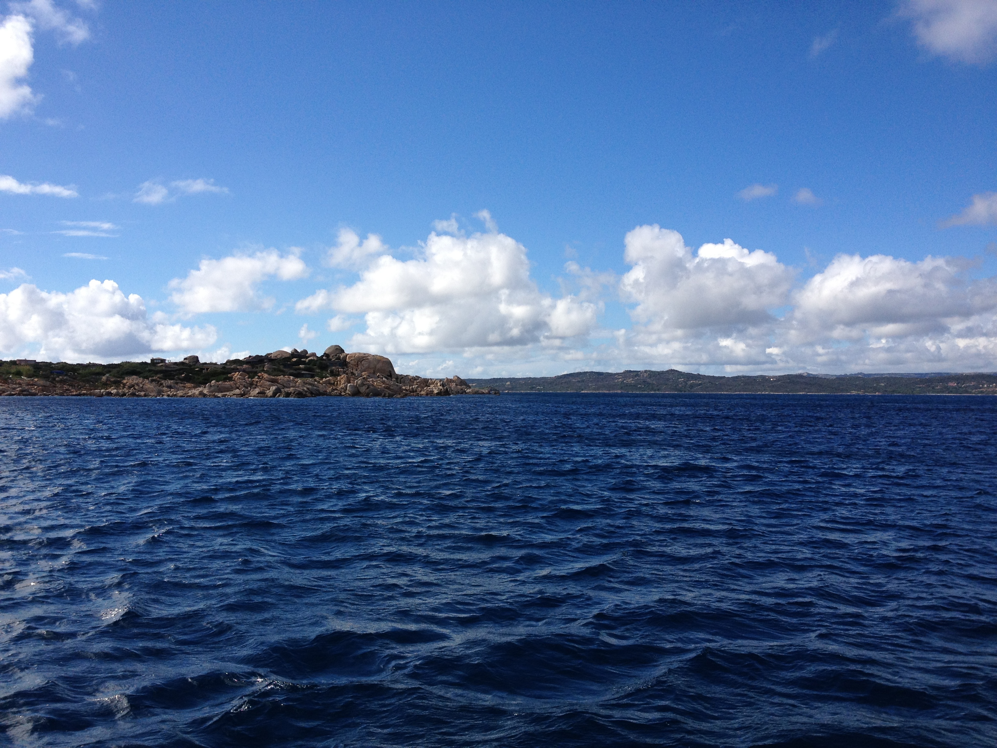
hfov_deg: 52.6
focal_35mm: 35
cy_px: 374
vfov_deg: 40.7
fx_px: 1008
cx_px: 498
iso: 64
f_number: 2.4
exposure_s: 1/2632
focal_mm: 4.28
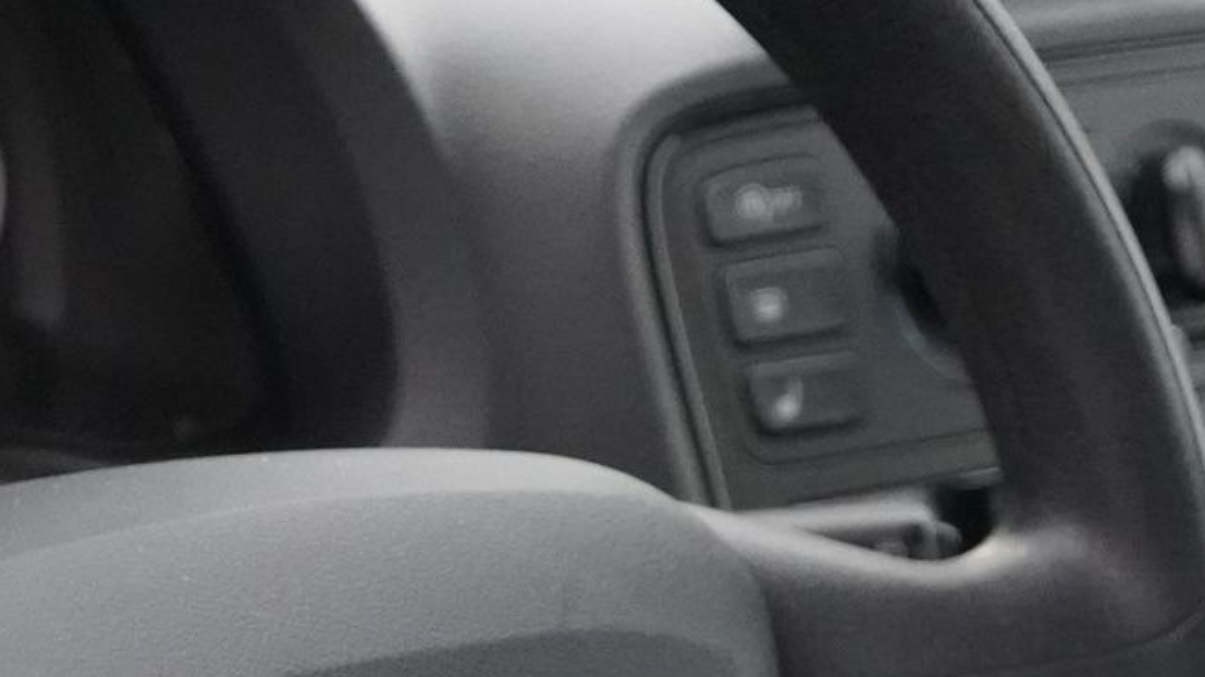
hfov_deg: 17.8
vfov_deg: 9.9
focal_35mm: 120
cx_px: 322
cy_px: 937
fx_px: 3833
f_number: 3.5
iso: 12800
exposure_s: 1/125
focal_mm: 30
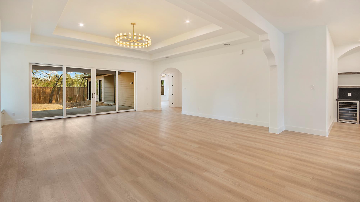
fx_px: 153
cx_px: 179
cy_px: 90
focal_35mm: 16
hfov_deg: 99.4
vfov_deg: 66.9
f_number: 8
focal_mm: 10
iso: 100
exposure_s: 1/30
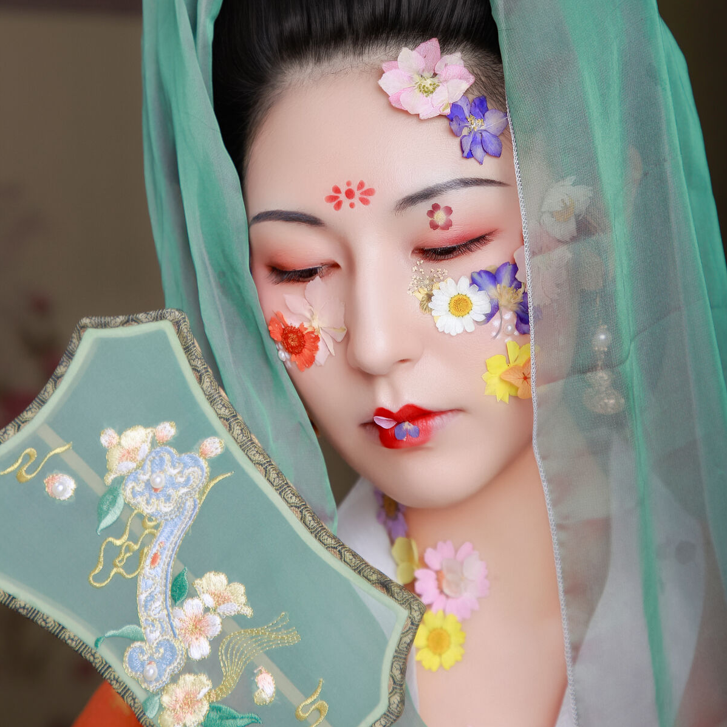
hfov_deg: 17.2
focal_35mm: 101
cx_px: 363
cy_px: 181
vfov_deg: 17.1
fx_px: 2400
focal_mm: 80
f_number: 6.3
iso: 100
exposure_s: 1/160
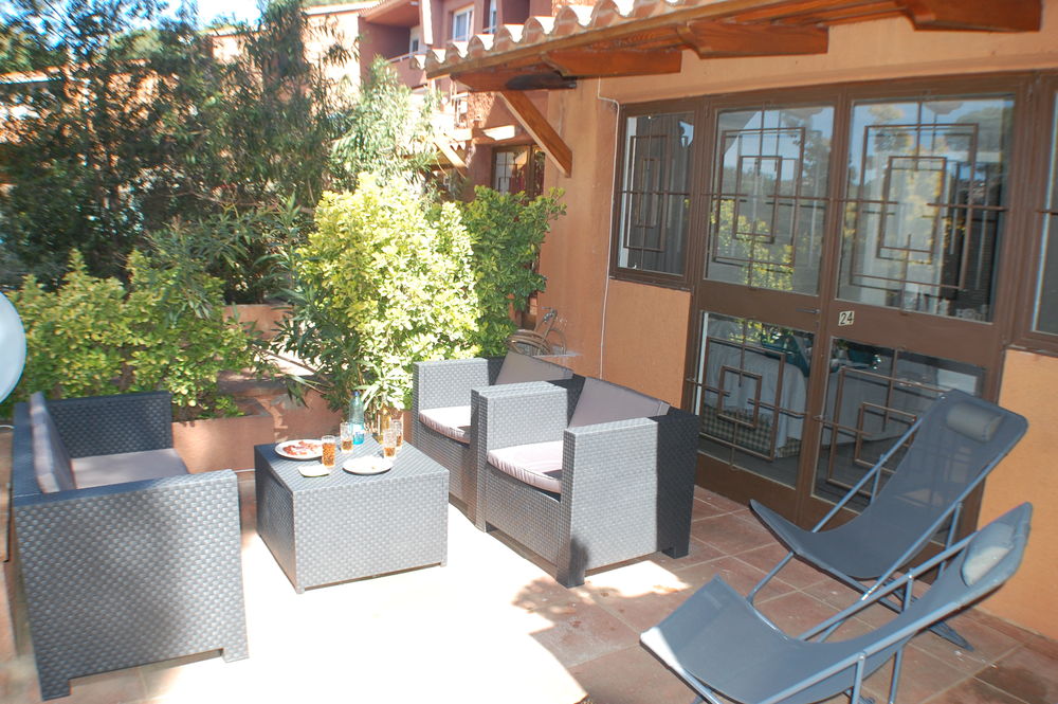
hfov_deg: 53.2
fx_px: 1057
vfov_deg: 36.8
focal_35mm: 36
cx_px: 529
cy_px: 352
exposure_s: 1/250
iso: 400
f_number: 4
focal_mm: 24
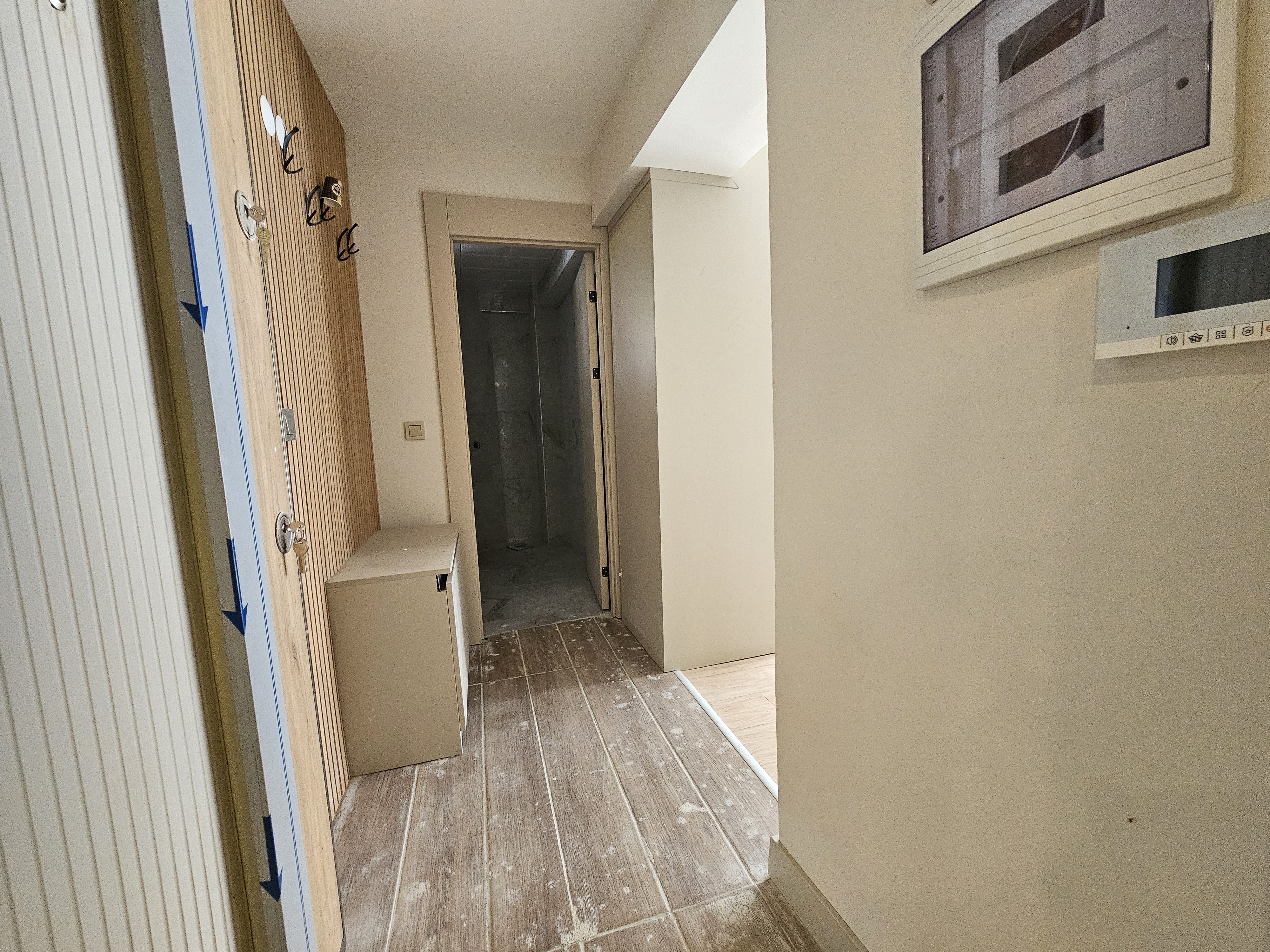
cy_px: 476
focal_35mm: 13
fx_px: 477
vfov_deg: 89.9
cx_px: 635
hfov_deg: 106.2
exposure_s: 1/100
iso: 640
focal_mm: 2.2
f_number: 2.2
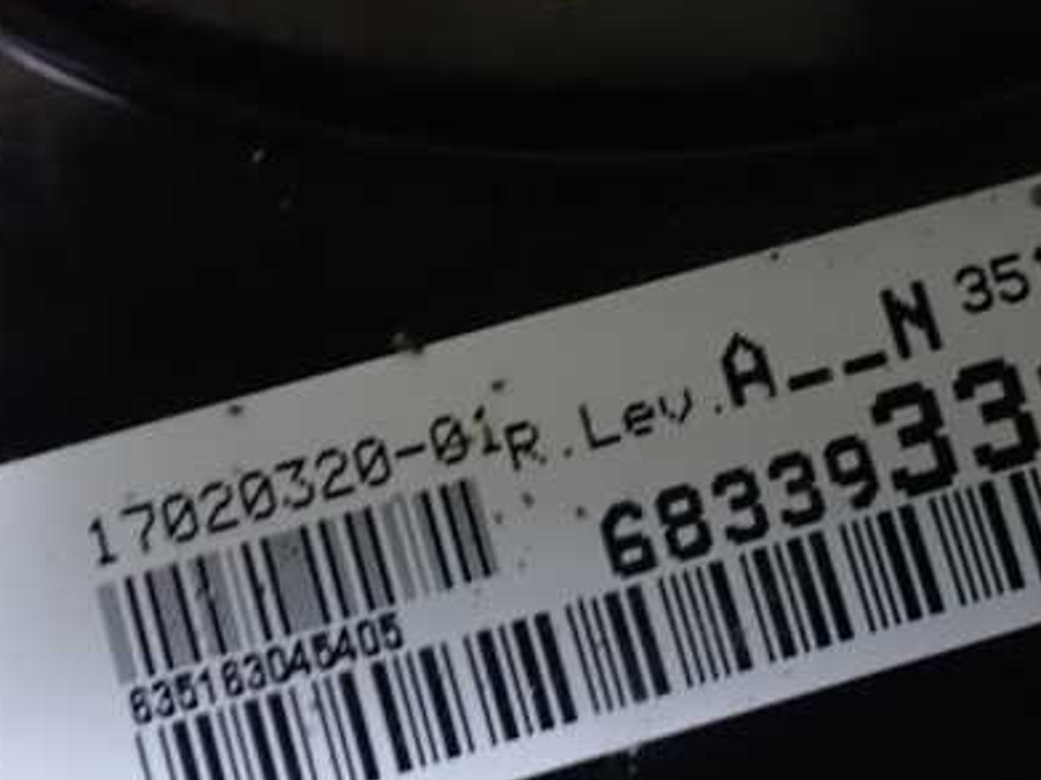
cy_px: 378
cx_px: 588
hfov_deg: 41.2
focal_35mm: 46
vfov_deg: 31.5
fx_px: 1383
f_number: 2.3
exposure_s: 1/20
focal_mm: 5.4
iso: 1600
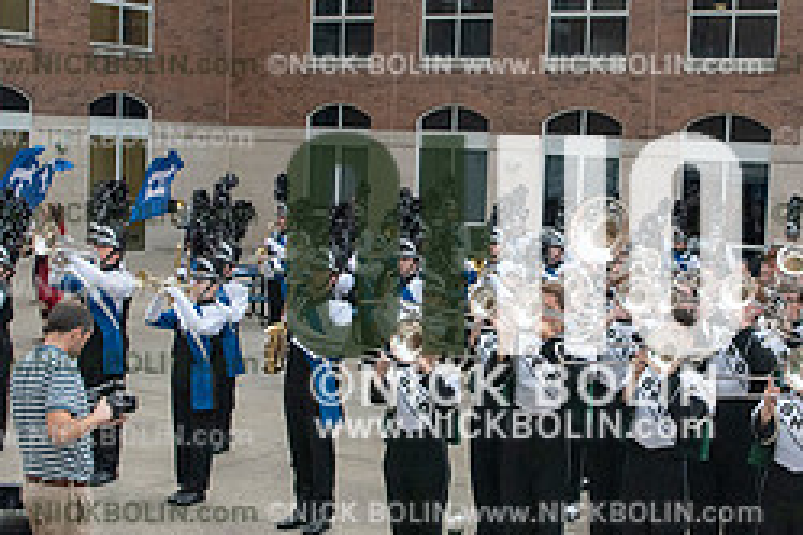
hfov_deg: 35.4
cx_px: 513
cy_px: 288
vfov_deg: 24.2
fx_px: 1249
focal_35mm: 56
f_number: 3.5
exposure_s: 1/1600
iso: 3200
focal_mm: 24
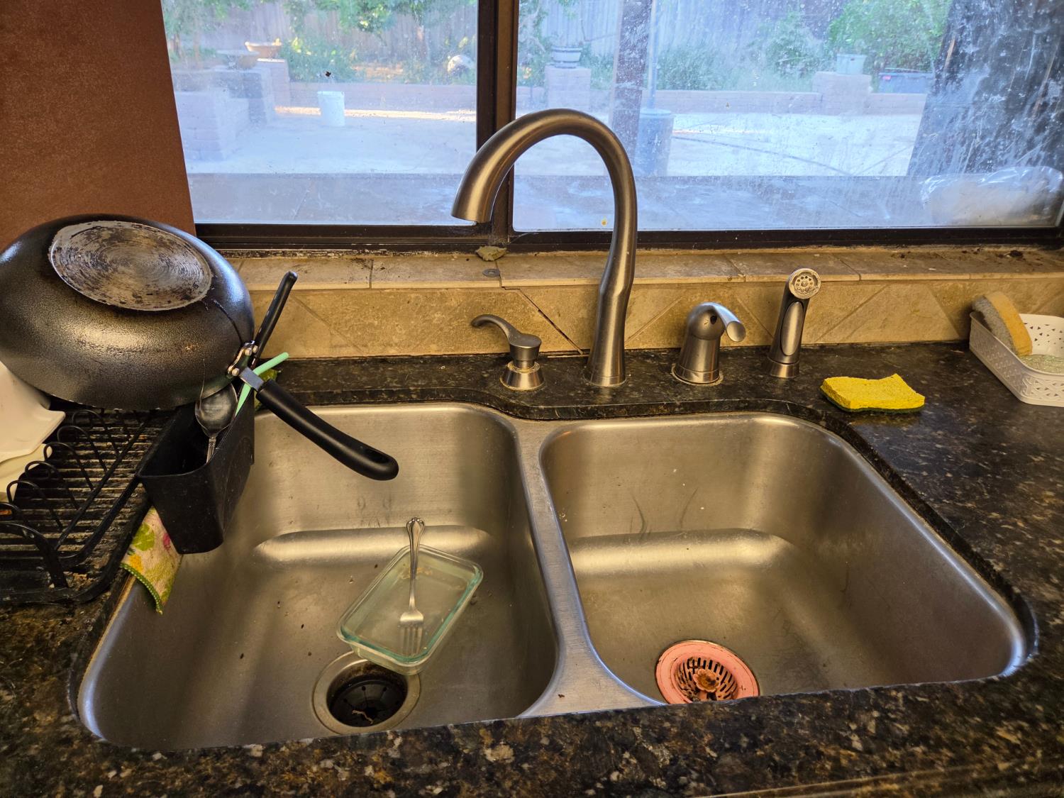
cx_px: 532
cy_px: 399
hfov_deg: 73.9
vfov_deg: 58.9
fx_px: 707
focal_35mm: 23
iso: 200
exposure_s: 1/120
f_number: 1.8
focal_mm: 5.4
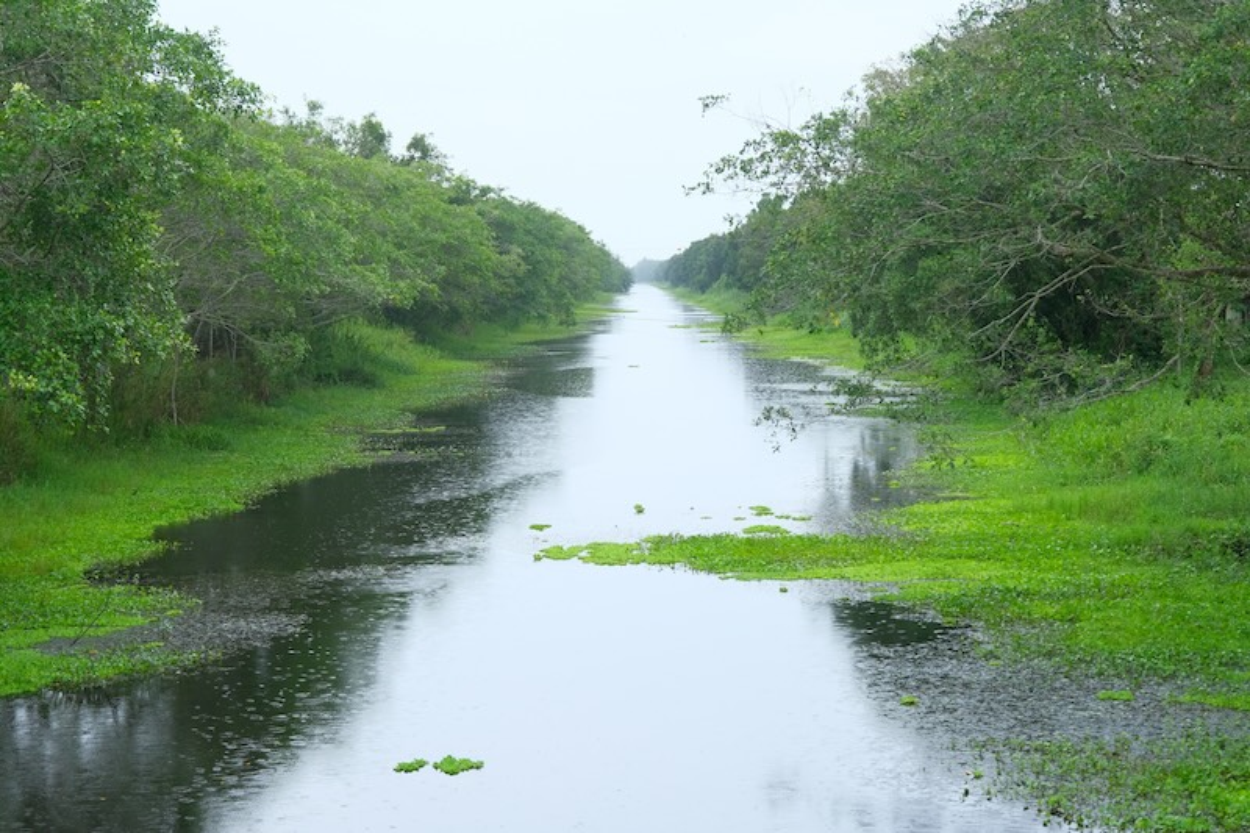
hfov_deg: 33.9
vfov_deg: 23.0
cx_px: 625
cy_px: 416
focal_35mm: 59
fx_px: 2048
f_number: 4
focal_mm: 39.3
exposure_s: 1/1000
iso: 640
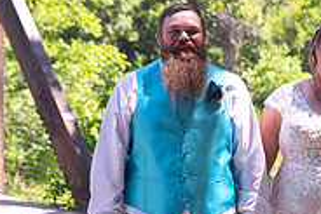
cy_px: 159
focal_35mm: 151
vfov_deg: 9.1
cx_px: 284
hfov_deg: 13.5
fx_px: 1347
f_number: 3.5
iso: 31
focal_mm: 48
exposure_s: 1/125
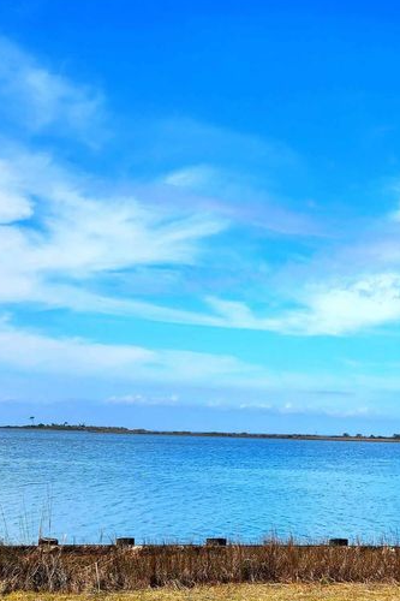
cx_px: 423
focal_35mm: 49
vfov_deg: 39.3
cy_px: 446
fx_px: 817
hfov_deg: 25.8
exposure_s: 1/2000
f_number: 1.8
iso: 20
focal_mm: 5.4
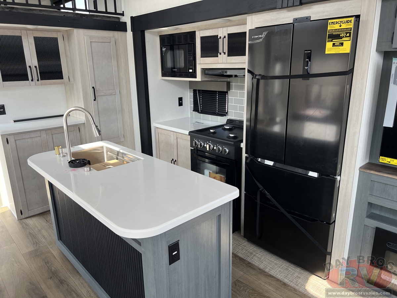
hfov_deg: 67.3
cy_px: 149
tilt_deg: -15.3
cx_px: 198
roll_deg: +1.0
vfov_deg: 53.1
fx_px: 298
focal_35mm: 26
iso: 64
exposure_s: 1/121
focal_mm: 5.7
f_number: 1.5
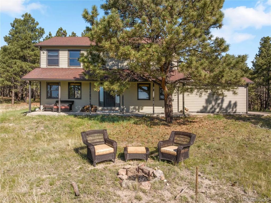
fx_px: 188
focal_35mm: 24
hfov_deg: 71.6
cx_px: 136
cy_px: 102
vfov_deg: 56.7
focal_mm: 12.29
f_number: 10
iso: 100
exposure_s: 1/100
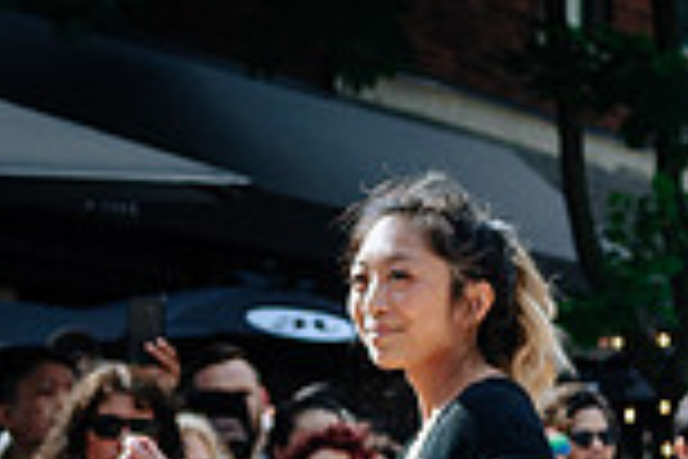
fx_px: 3688
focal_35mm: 193
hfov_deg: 10.3
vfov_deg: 7.0
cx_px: 1016
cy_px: 772
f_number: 4
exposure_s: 1/1250
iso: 100
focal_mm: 34
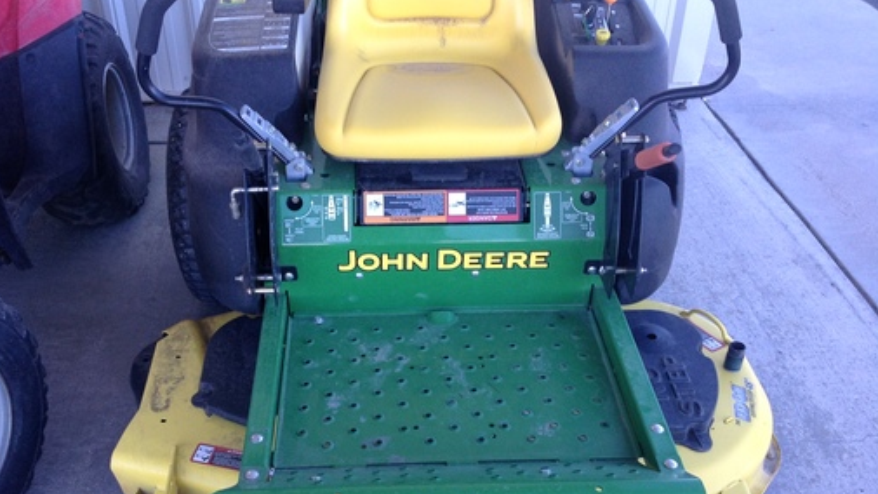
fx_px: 954
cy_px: 311
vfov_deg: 28.9
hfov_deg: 49.4
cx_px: 409
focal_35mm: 41
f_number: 2.4
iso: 80
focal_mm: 4.28
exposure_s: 1/120
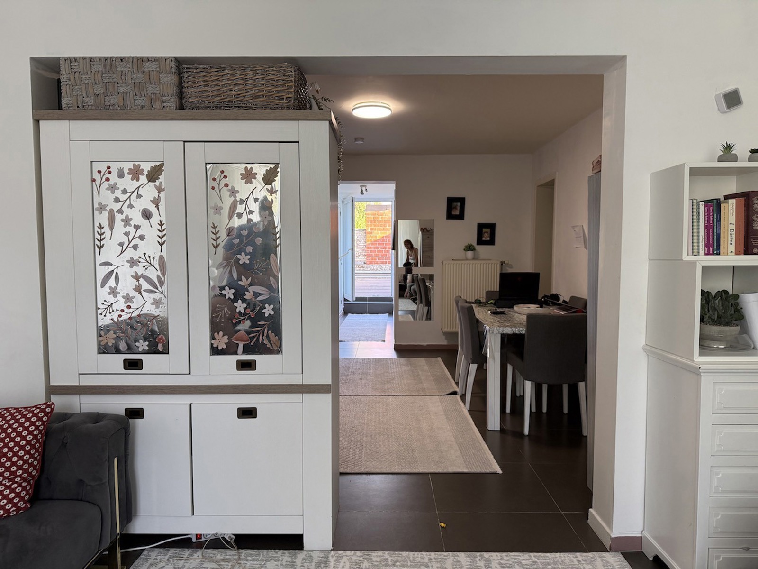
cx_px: 379
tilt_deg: -3.8
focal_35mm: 24
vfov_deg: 56.8
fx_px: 526
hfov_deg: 71.6
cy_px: 284
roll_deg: -0.3
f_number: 1.78
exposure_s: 1/112
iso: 200
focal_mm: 6.76
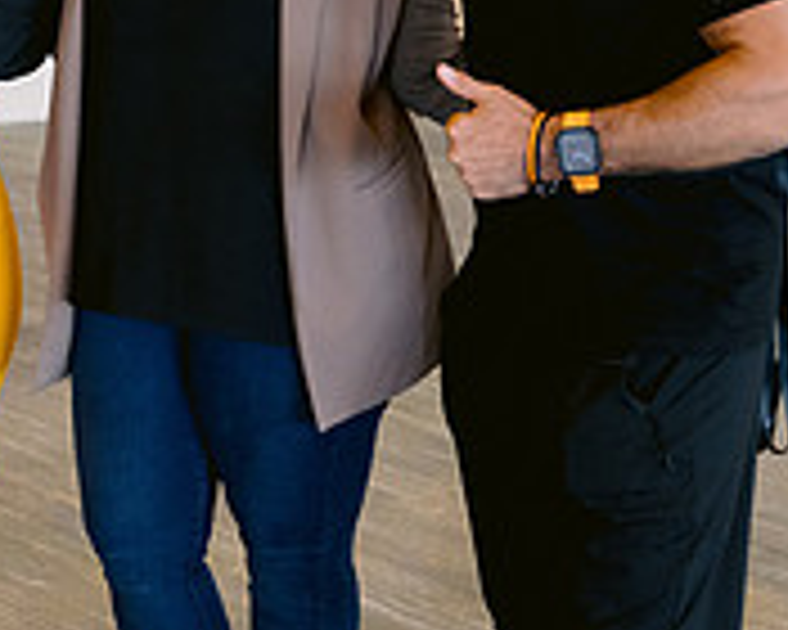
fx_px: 2799
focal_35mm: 120
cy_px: 169
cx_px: -102
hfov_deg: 15.6
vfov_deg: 12.8
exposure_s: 1/160
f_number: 2.5
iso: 1600
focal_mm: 35
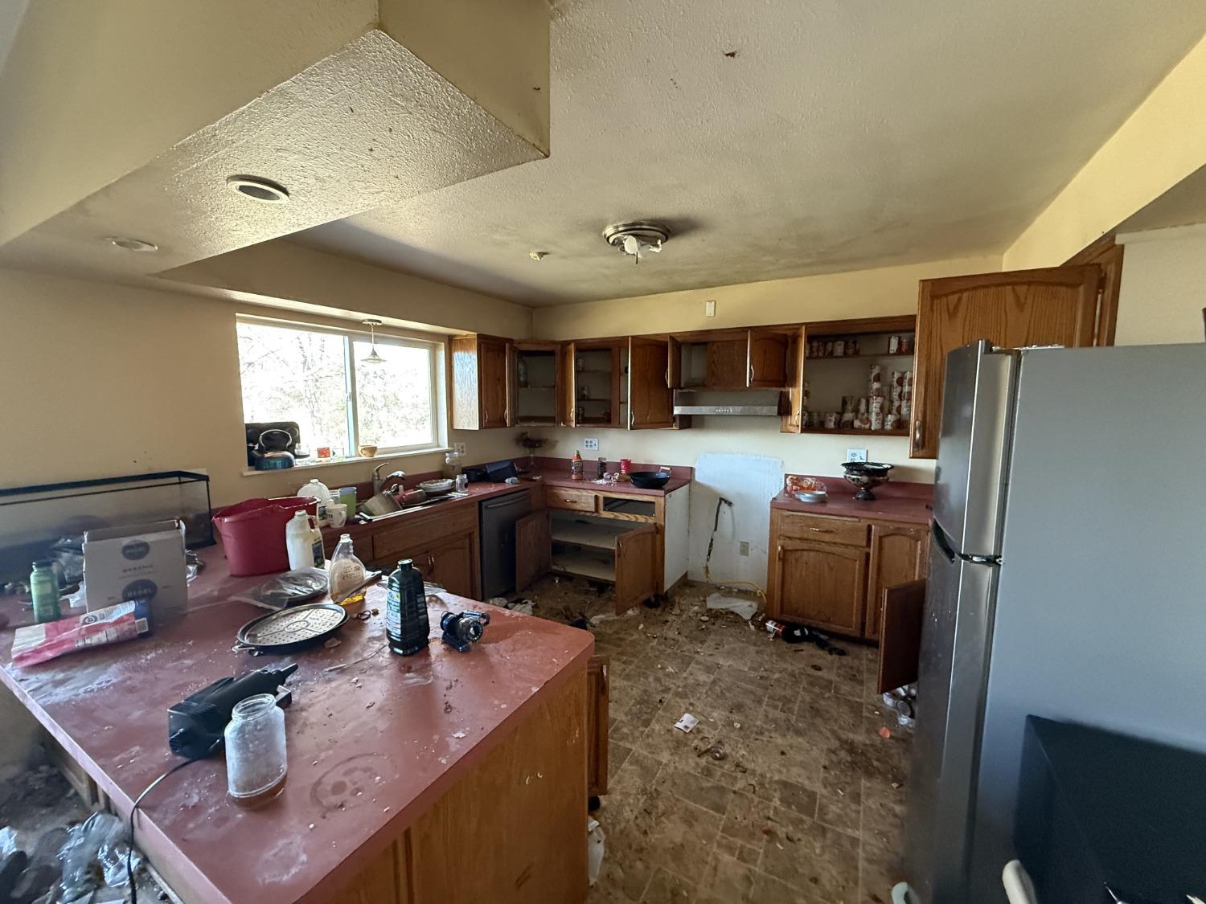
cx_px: 603
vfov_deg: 85.7
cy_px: 452
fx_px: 488
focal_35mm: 14
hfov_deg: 102.1
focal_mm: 2.22
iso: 640
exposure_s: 1/60
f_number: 2.2
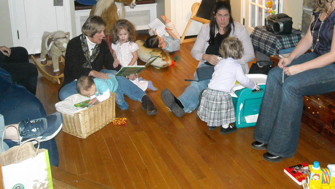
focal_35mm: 46
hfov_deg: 44.6
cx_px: 178
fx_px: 409
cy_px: 49
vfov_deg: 25.7
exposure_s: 1/60
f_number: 2.8
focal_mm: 5.7
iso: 496
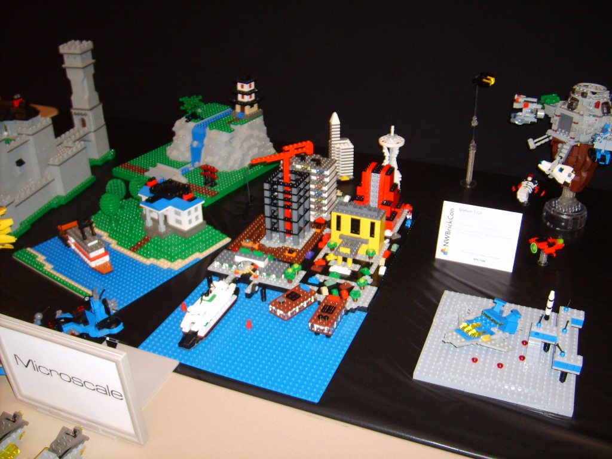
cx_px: 306
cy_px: 230
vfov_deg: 40.7
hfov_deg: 52.6
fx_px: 619
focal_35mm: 35
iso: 100
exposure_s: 1/30
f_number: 2.8
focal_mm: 5.8
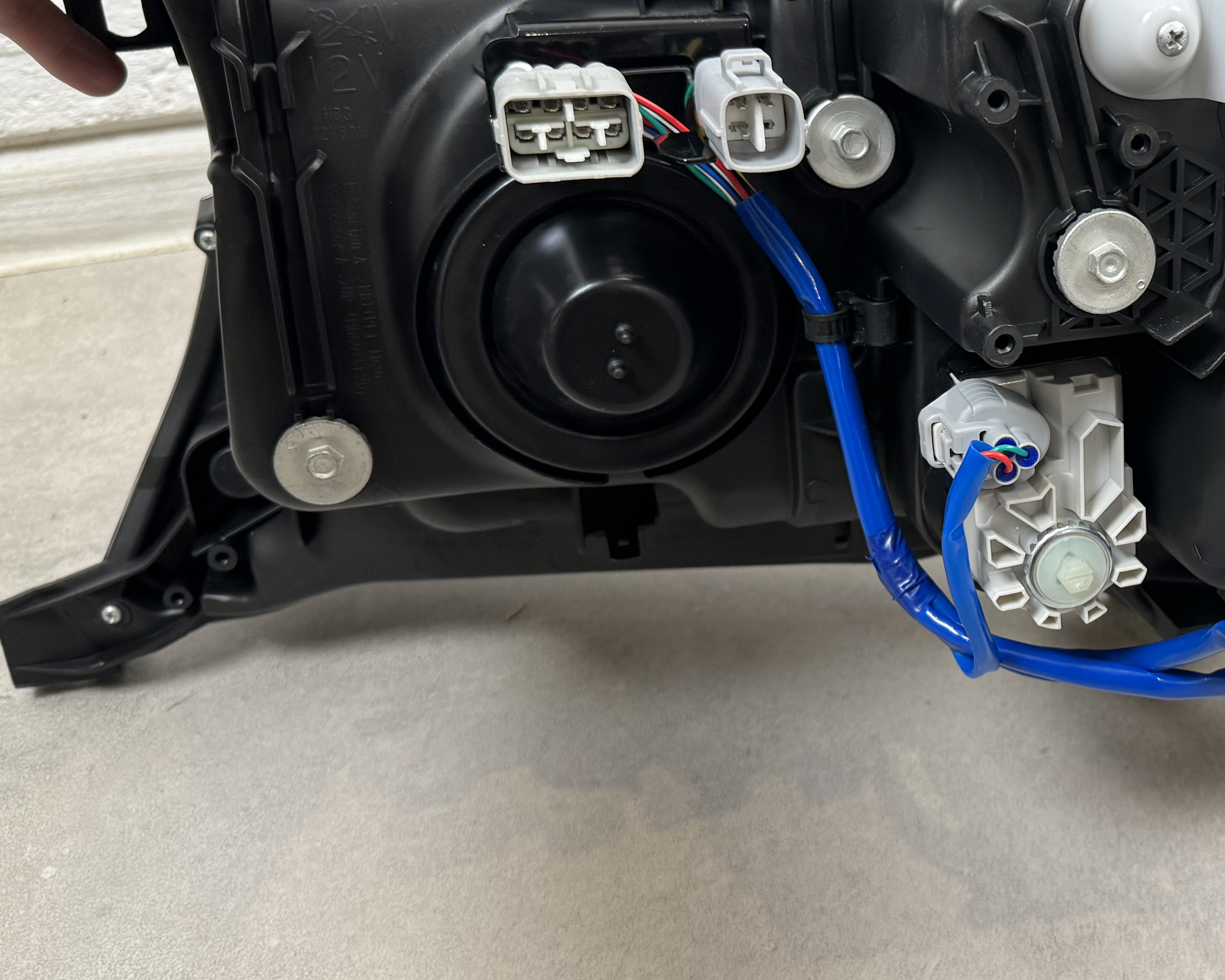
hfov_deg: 38.9
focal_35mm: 44
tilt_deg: -40.7
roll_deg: +1.3
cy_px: 419
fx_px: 1595
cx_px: 1112
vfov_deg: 34.1
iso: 200
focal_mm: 6.86
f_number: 1.78
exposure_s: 1/100
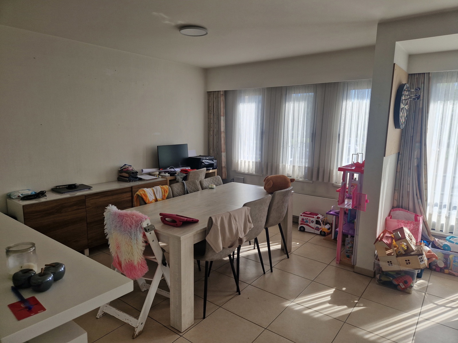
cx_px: 229
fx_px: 304
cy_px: 172
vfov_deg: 58.9
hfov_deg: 73.9
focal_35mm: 23
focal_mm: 5.4
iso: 50
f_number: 1.8
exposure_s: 1/278
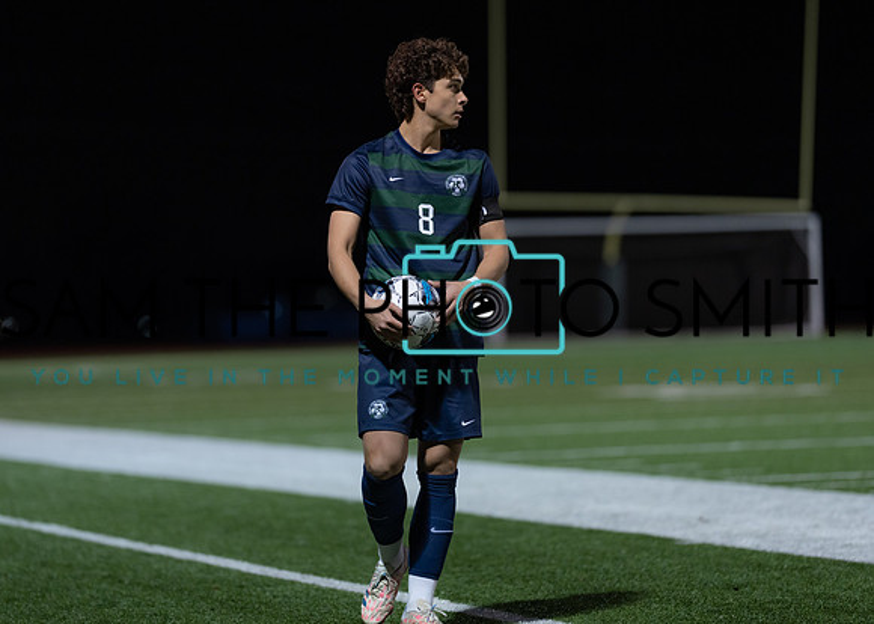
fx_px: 4189
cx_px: 413
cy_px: 255
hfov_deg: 11.9
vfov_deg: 8.5
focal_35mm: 169
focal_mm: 135
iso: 1000
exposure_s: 1/1000
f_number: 1.8
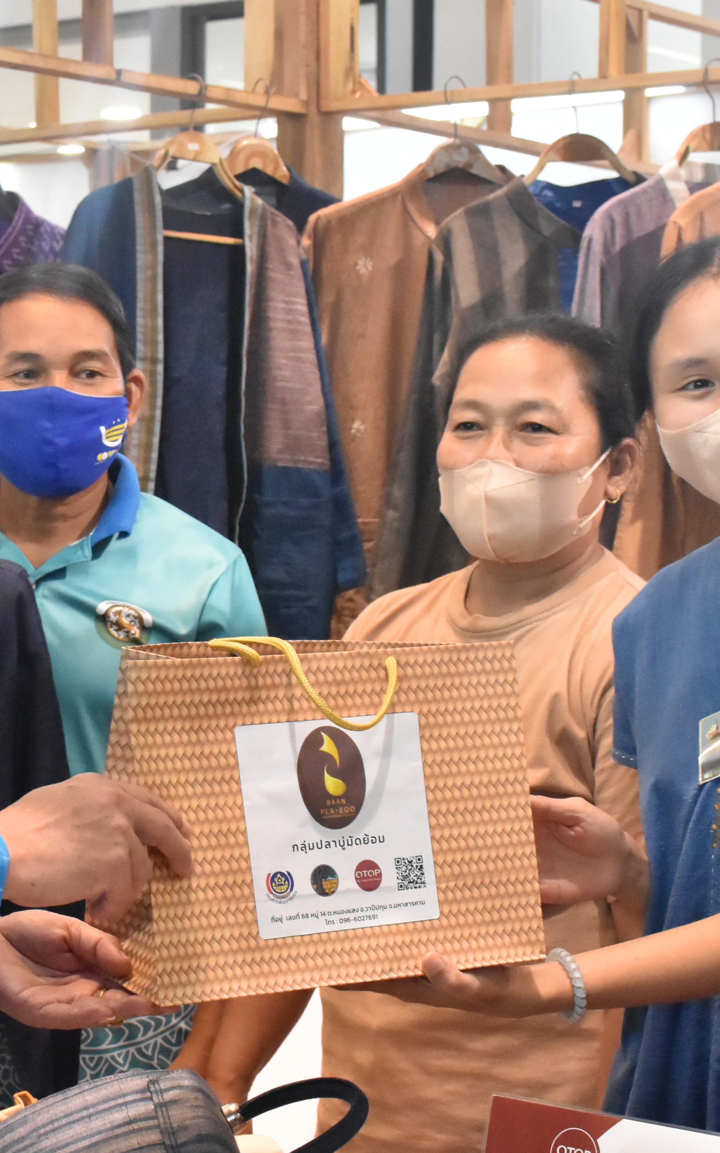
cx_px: 212
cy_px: 595
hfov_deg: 15.3
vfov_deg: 24.4
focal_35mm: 85
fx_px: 2669
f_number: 7.1
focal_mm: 30
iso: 3200
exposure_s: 1/200
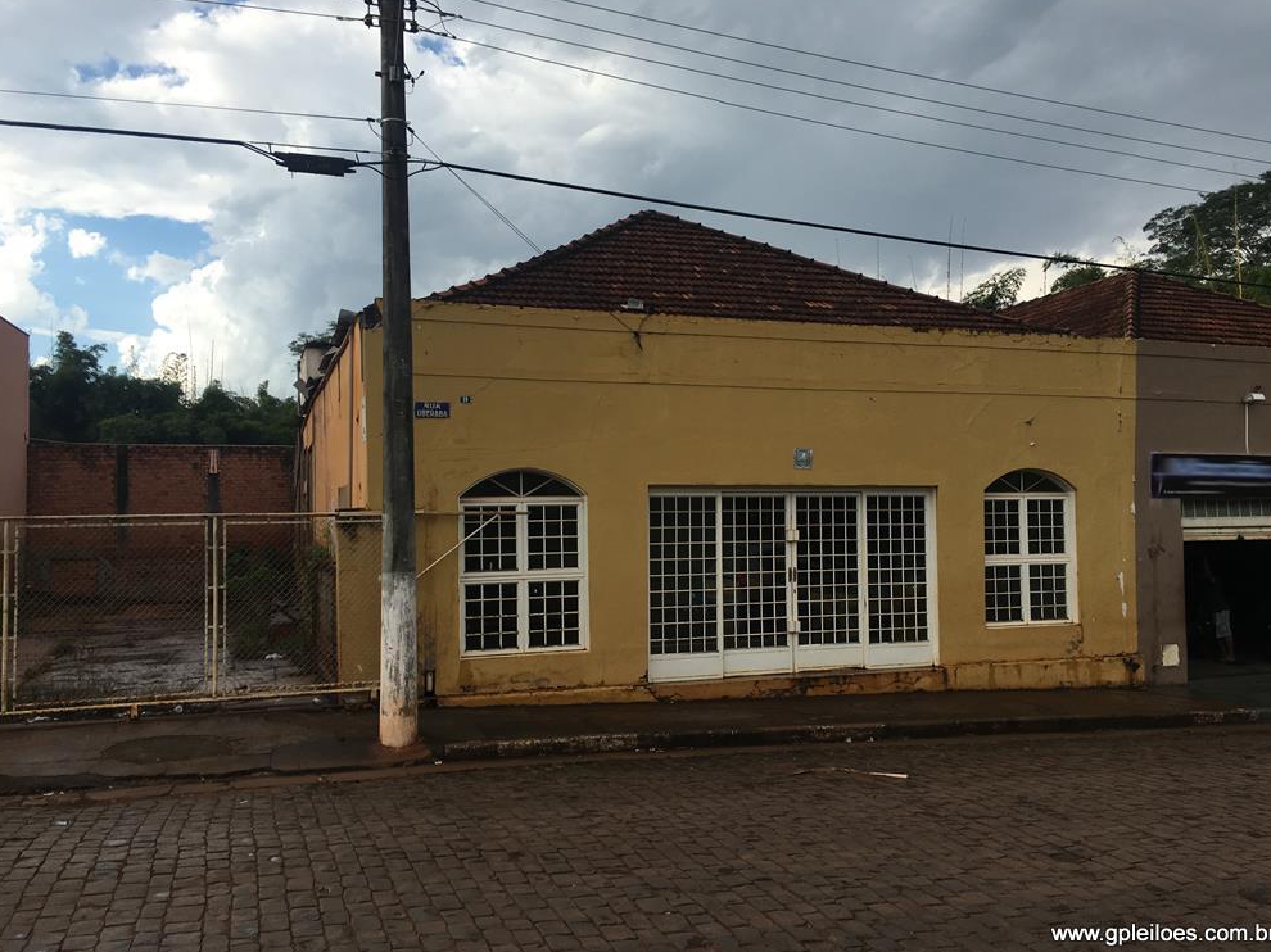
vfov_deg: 46.8
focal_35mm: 30
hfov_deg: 60.0
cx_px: 650
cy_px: 479
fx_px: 1101
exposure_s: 1/1068
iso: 25
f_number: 2.2
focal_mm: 4.2
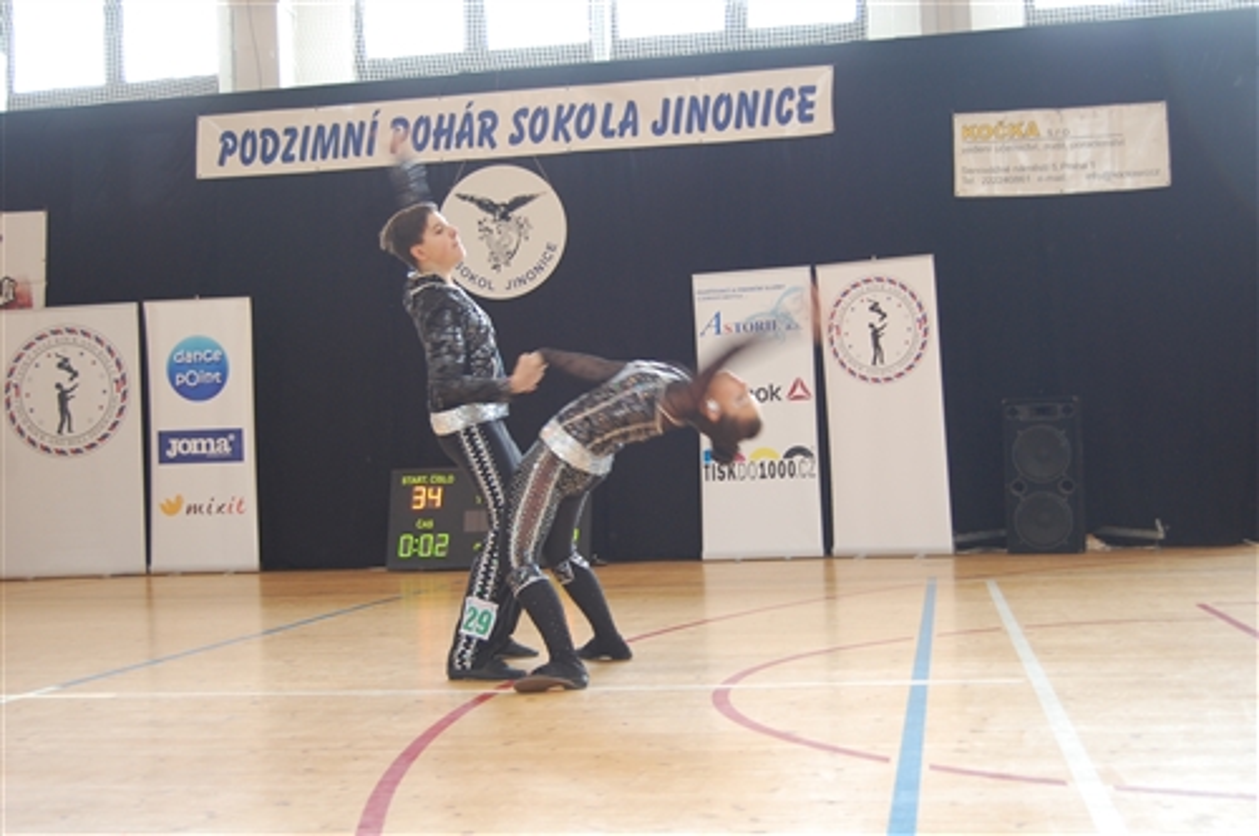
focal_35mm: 46
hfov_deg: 42.4
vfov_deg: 28.9
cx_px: 630
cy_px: 418
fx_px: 1624
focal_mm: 31
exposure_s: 1/40
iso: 400
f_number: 4.5
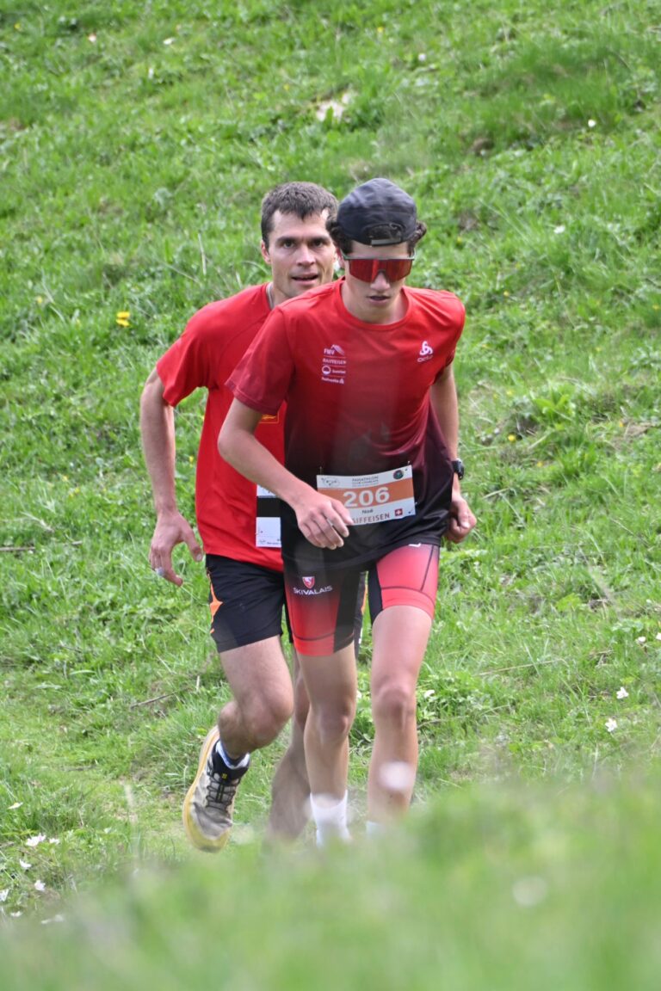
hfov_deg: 2.3
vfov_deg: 3.4
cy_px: 496
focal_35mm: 600
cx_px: 330
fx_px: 16524
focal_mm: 400
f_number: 8
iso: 1800
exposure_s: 1/800
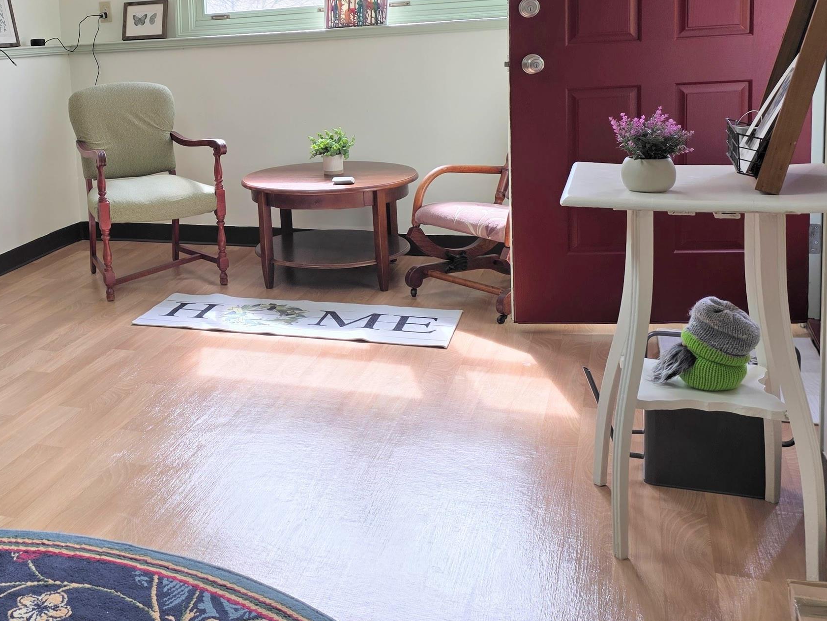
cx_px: 129
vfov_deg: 33.6
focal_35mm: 42
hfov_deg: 42.1
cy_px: 147
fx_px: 1004
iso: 25
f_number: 1.7
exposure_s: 1/120
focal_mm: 6.25
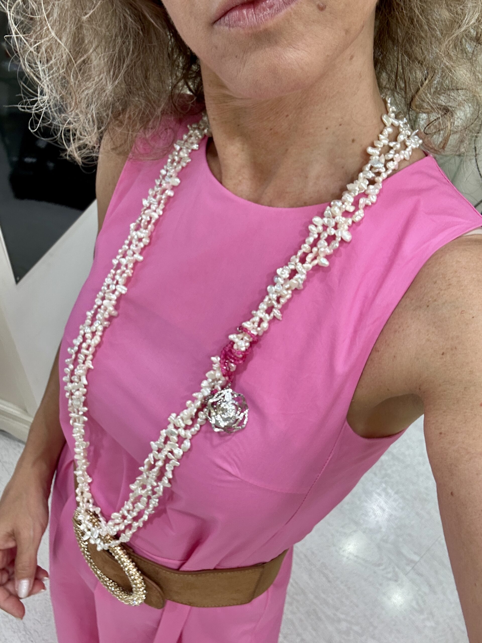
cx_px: 241
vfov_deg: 60.0
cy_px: 322
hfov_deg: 46.8
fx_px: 557
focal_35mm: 30
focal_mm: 2.69
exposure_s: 1/50
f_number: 1.9
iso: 64
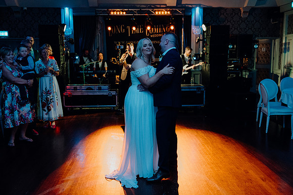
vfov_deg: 37.9
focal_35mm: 35
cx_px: 146
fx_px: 285
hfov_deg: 54.4
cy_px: 98
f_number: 3.5
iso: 2500
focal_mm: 35
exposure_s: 1/160
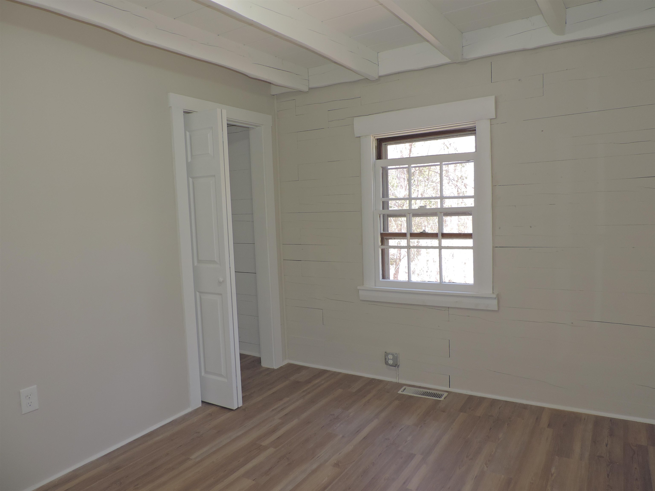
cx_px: 328
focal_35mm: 24
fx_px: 454
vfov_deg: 56.8
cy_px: 246
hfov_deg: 71.6
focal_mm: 4.3
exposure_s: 1/40
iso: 100
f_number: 3
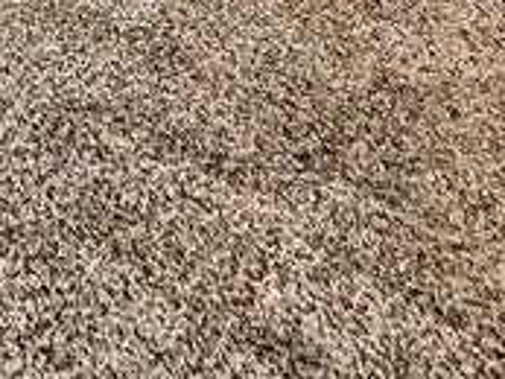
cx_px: -467
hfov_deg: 18.3
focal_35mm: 77
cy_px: -665
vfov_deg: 12.3
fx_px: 1124
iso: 320
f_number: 2.2
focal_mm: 1.74
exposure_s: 1/40
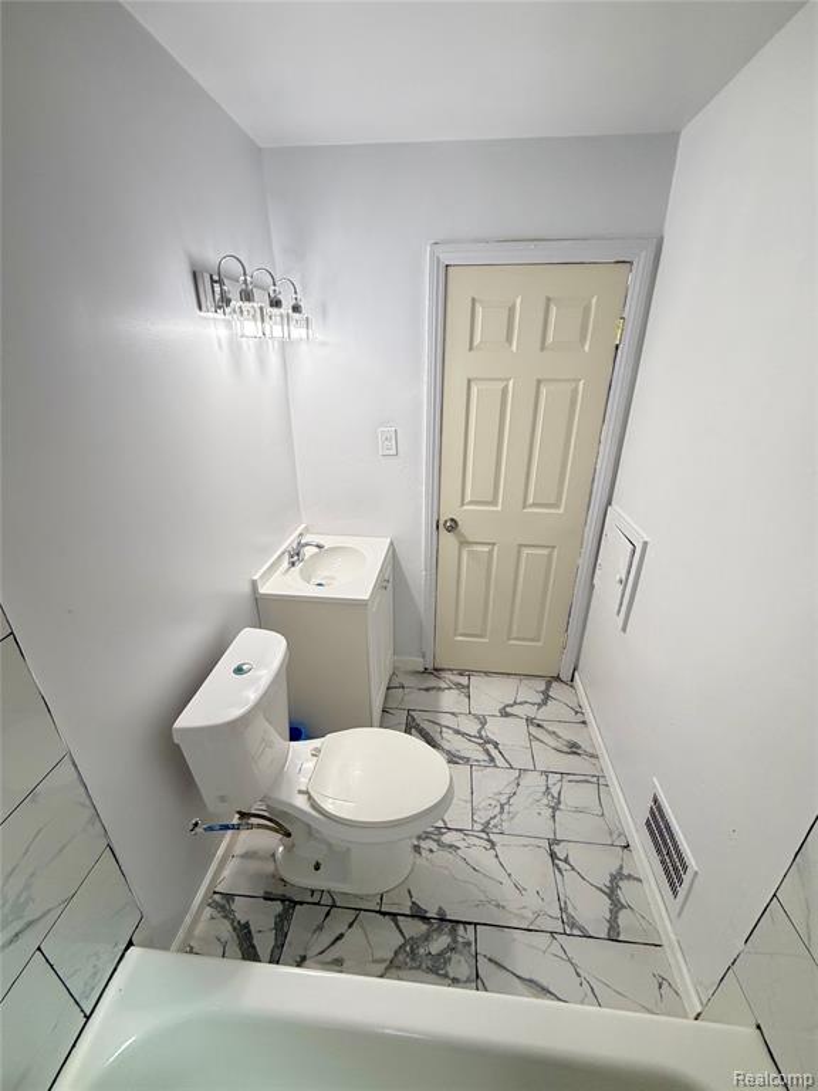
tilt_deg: -23.6
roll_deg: -0.8
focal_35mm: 14
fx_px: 441
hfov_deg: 85.7
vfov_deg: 102.1
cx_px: 409
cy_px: 546
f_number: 2.2
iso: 320
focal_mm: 2.22
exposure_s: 1/120
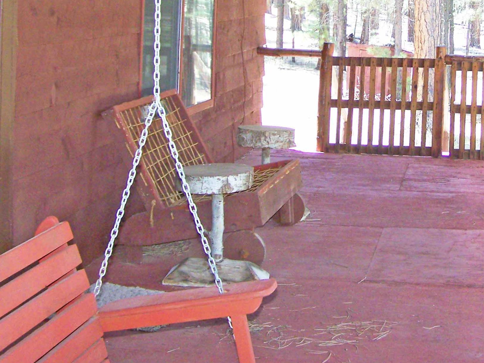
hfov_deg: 27.5
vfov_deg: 20.5
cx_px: 351
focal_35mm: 70
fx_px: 979
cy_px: 32
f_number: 2.8
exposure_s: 1/160
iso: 160
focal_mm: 6.3
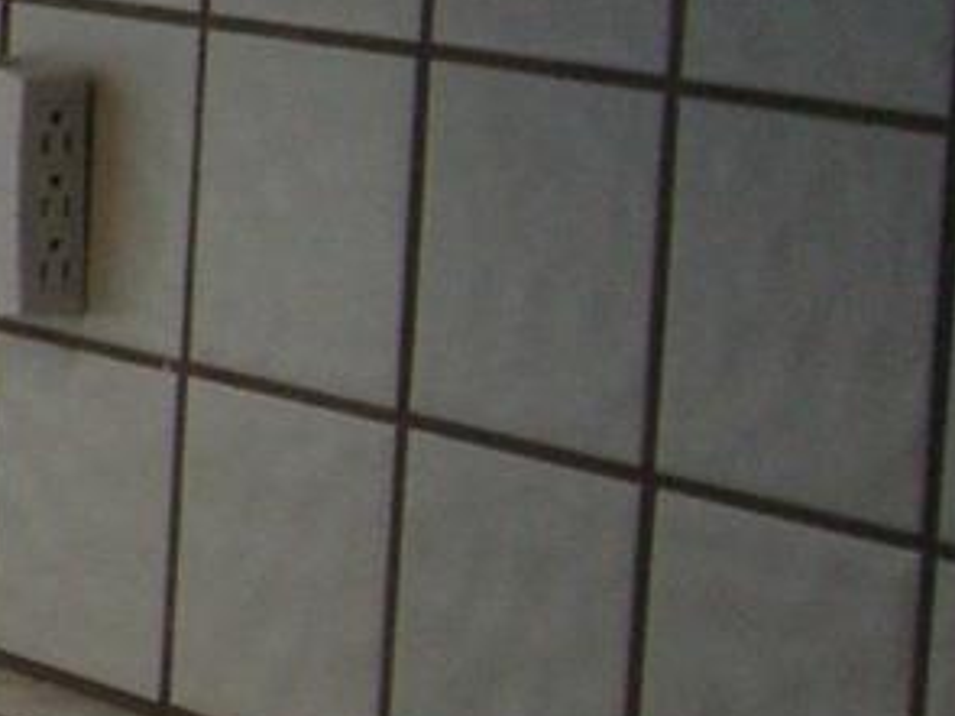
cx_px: -1373
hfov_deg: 9.2
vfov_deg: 7.7
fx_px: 5322
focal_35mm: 193
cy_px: 42
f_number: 2.8
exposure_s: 1/80
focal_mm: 7.9
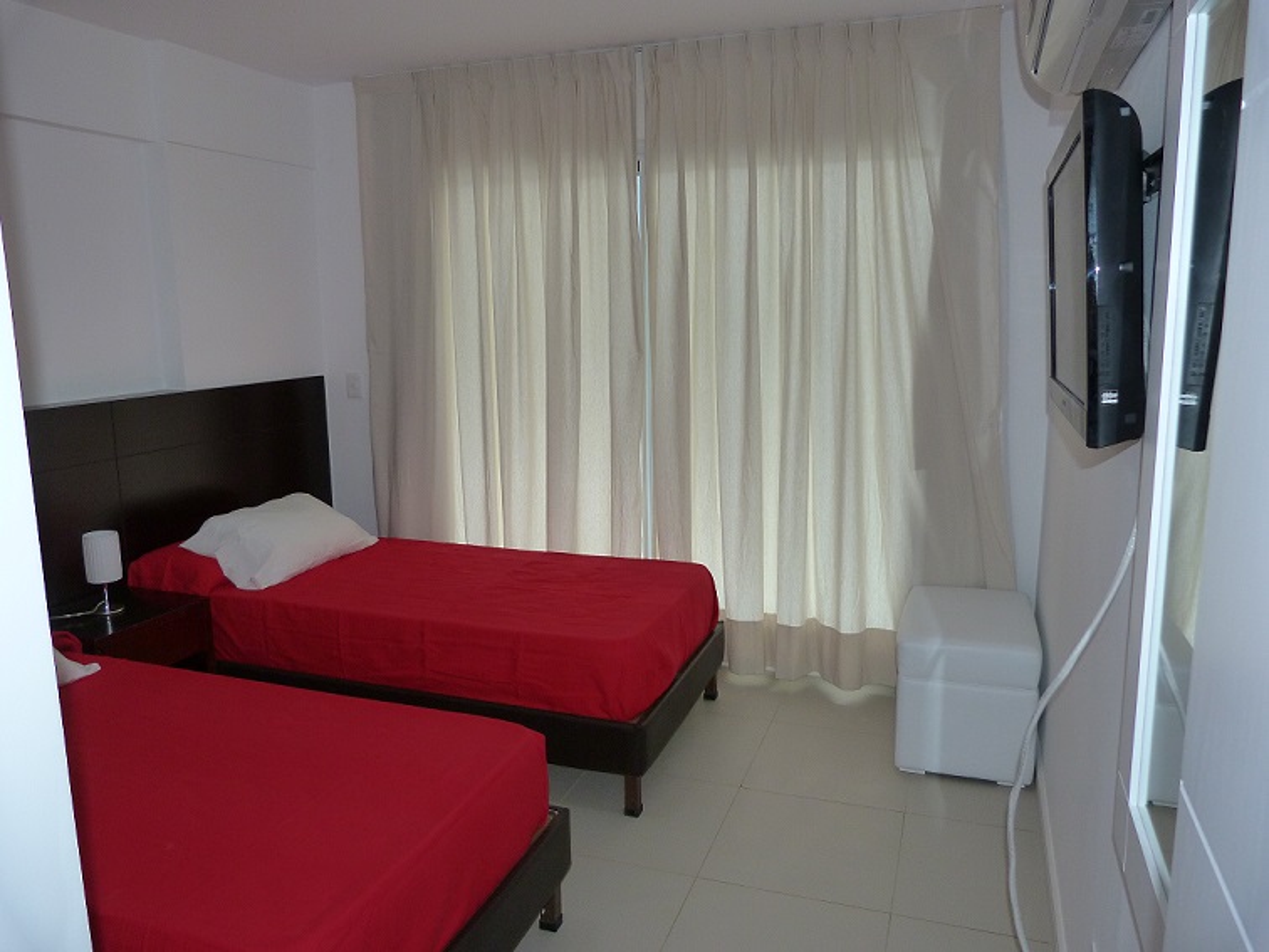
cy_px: 476
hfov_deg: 69.4
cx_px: 634
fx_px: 916
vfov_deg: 54.9
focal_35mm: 25
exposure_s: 1/60
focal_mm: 4.5
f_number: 2.8
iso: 125
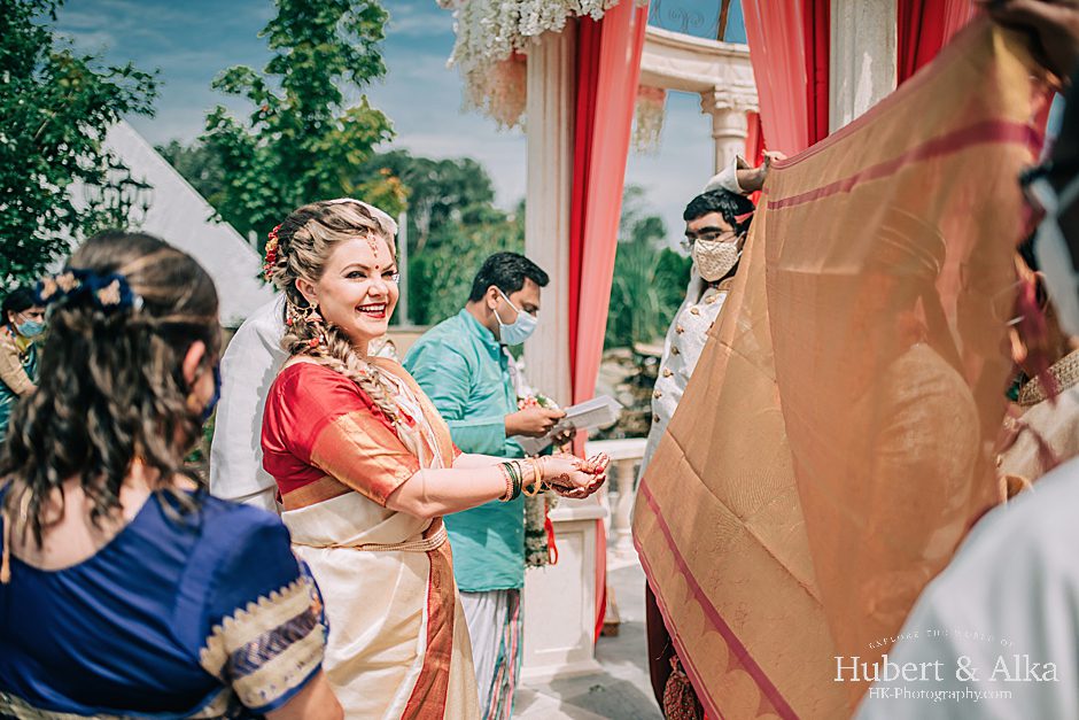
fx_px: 1049
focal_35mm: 35
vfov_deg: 37.9
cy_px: 360
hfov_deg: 54.4
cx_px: 540
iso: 200
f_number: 1.8
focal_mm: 35
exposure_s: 1/8000
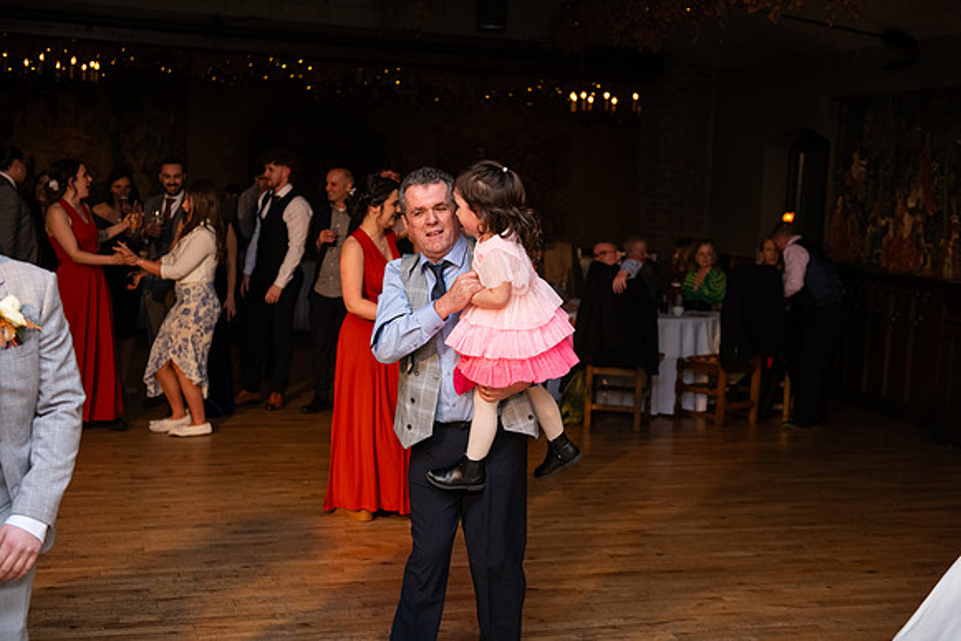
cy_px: 320
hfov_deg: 41.1
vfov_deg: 28.1
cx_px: 480
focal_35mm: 48
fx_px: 1282
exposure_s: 1/160
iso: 1000
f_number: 3.5
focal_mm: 48
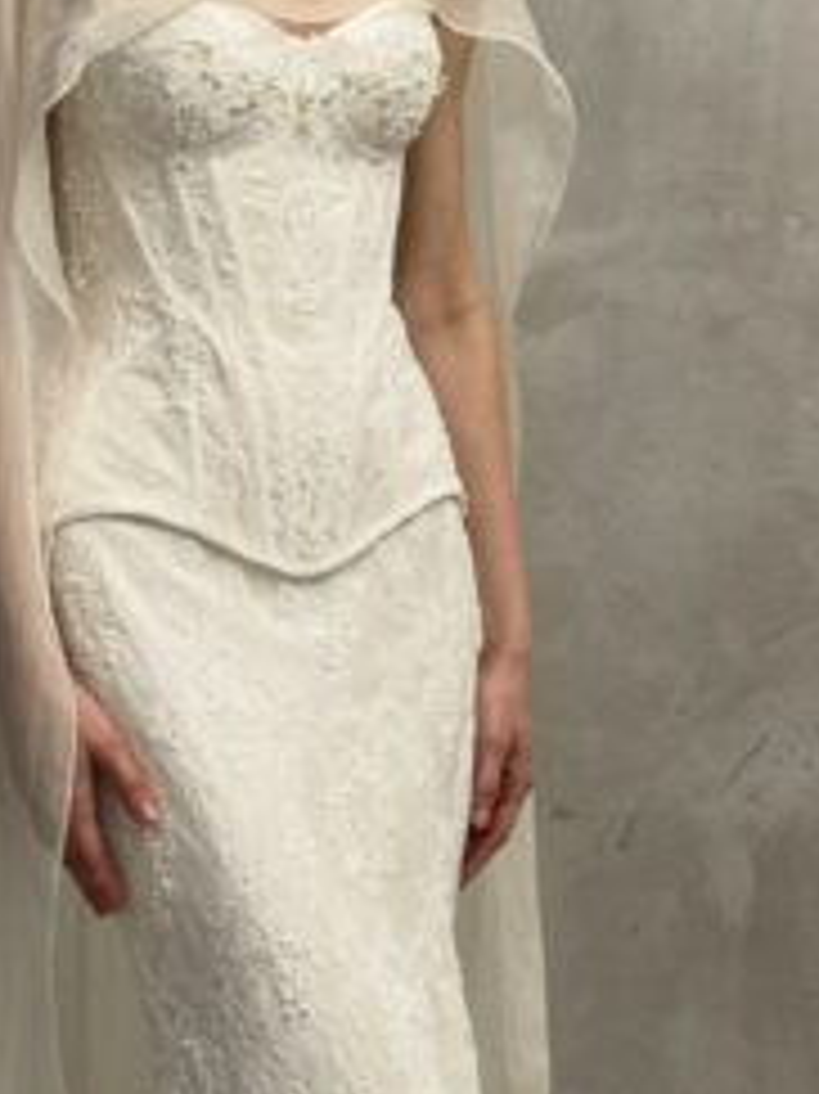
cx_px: -72
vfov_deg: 14.9
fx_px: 4168
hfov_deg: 11.1
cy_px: 633
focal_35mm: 132
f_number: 1.78
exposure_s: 1/64
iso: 100
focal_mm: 6.76
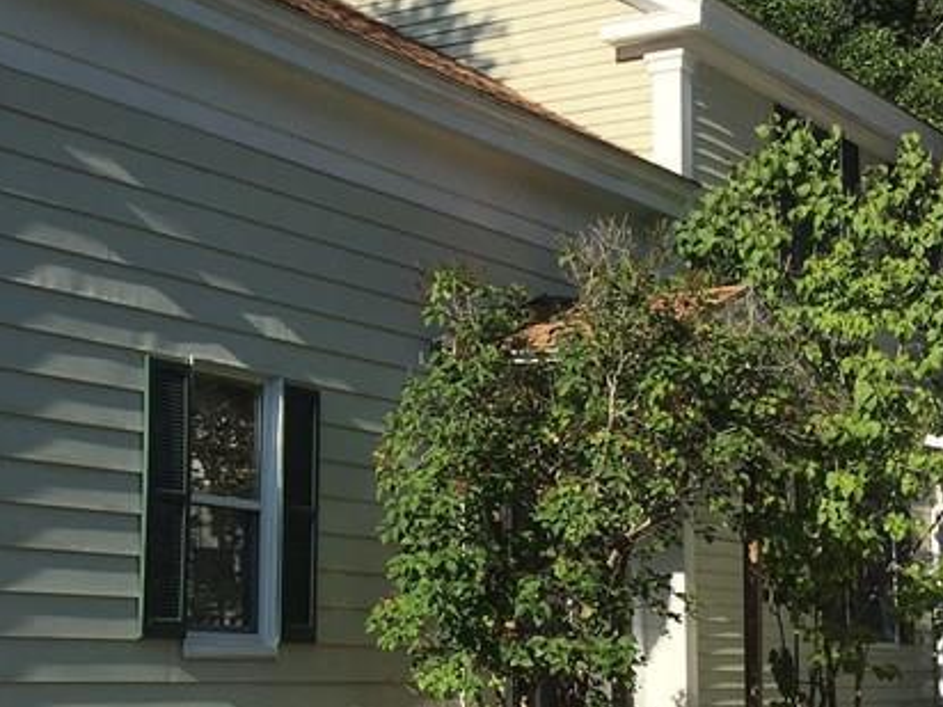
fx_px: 1961
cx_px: 53
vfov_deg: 20.4
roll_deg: -1.8
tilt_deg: +8.2
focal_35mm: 72
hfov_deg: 26.0
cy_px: 359
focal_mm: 4.15
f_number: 2.2
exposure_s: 1/2137
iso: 25
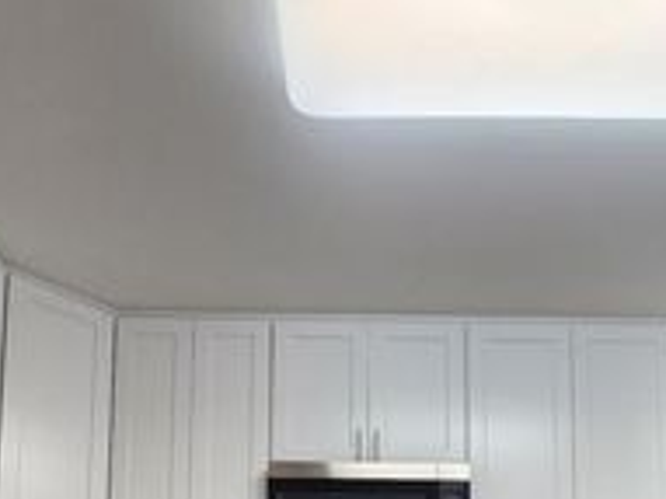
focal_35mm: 34
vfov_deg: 31.8
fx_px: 654
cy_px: 651
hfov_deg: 53.8
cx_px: 377
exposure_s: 1/60
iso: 160
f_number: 2.2
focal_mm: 2.2
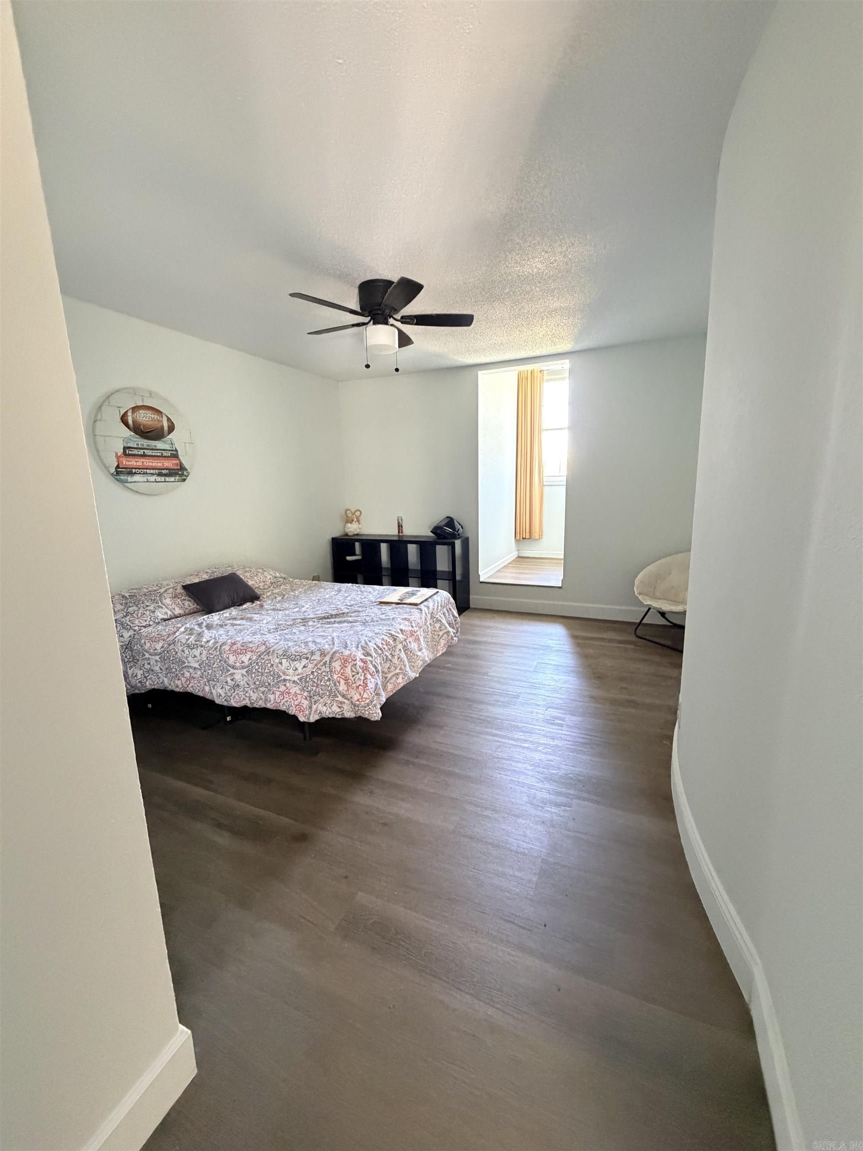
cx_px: 432
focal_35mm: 14
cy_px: 576
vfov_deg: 102.1
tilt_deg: -11.4
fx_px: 465
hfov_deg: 85.7
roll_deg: +1.5
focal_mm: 2.22
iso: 800
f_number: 2.2
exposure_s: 1/60
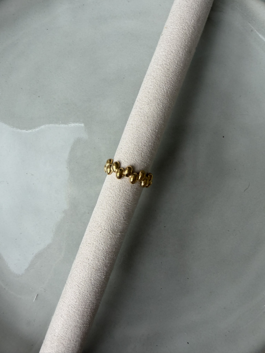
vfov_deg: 67.3
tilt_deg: -87.1
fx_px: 265
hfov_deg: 53.1
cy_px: 176
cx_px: 132
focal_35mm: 26
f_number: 2.2
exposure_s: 1/121
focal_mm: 2.22
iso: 50
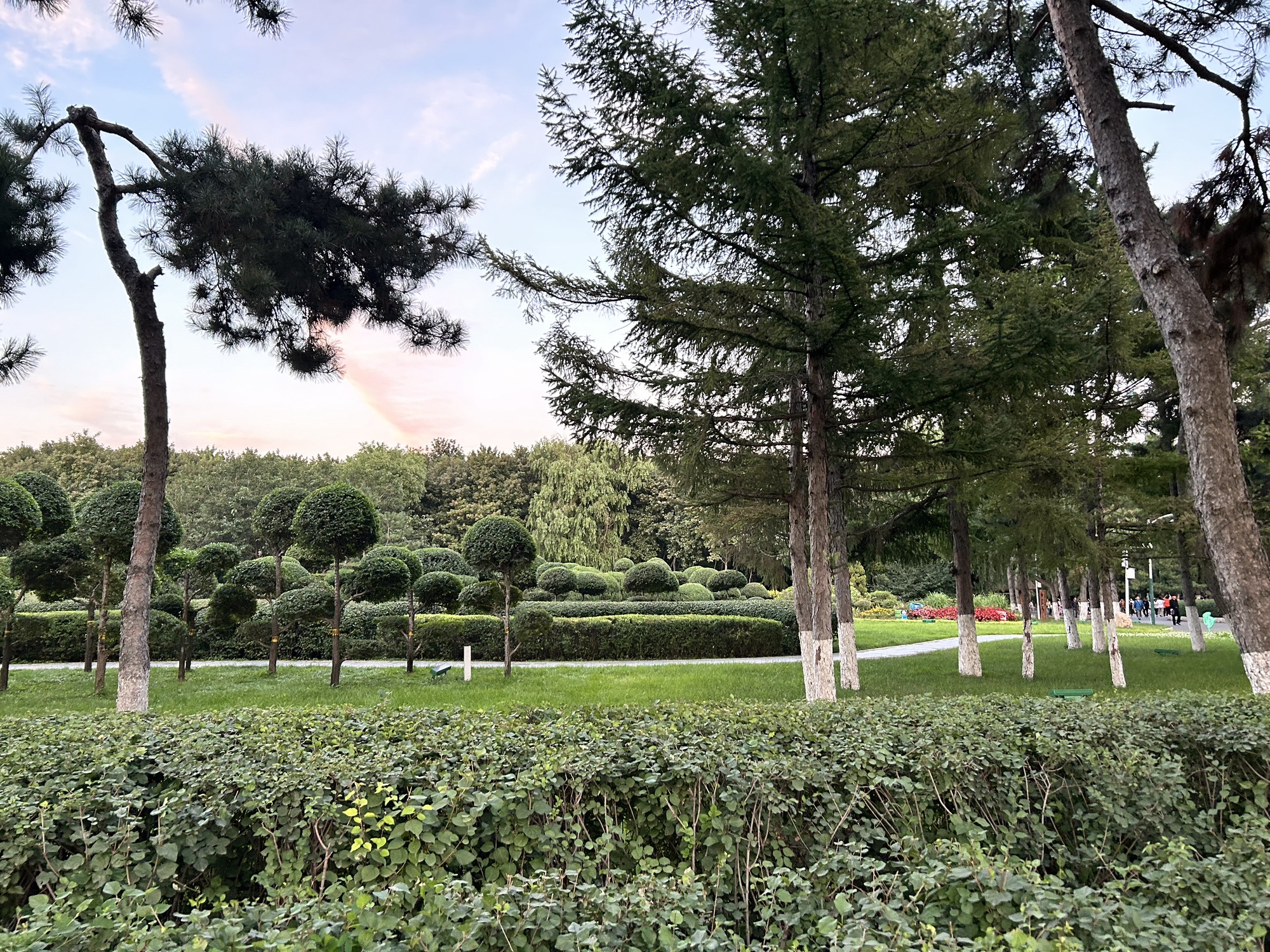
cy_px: 476
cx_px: 635
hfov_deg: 67.3
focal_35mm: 26
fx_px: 954
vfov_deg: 53.1
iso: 125
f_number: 1.5
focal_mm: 5.7
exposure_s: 1/64
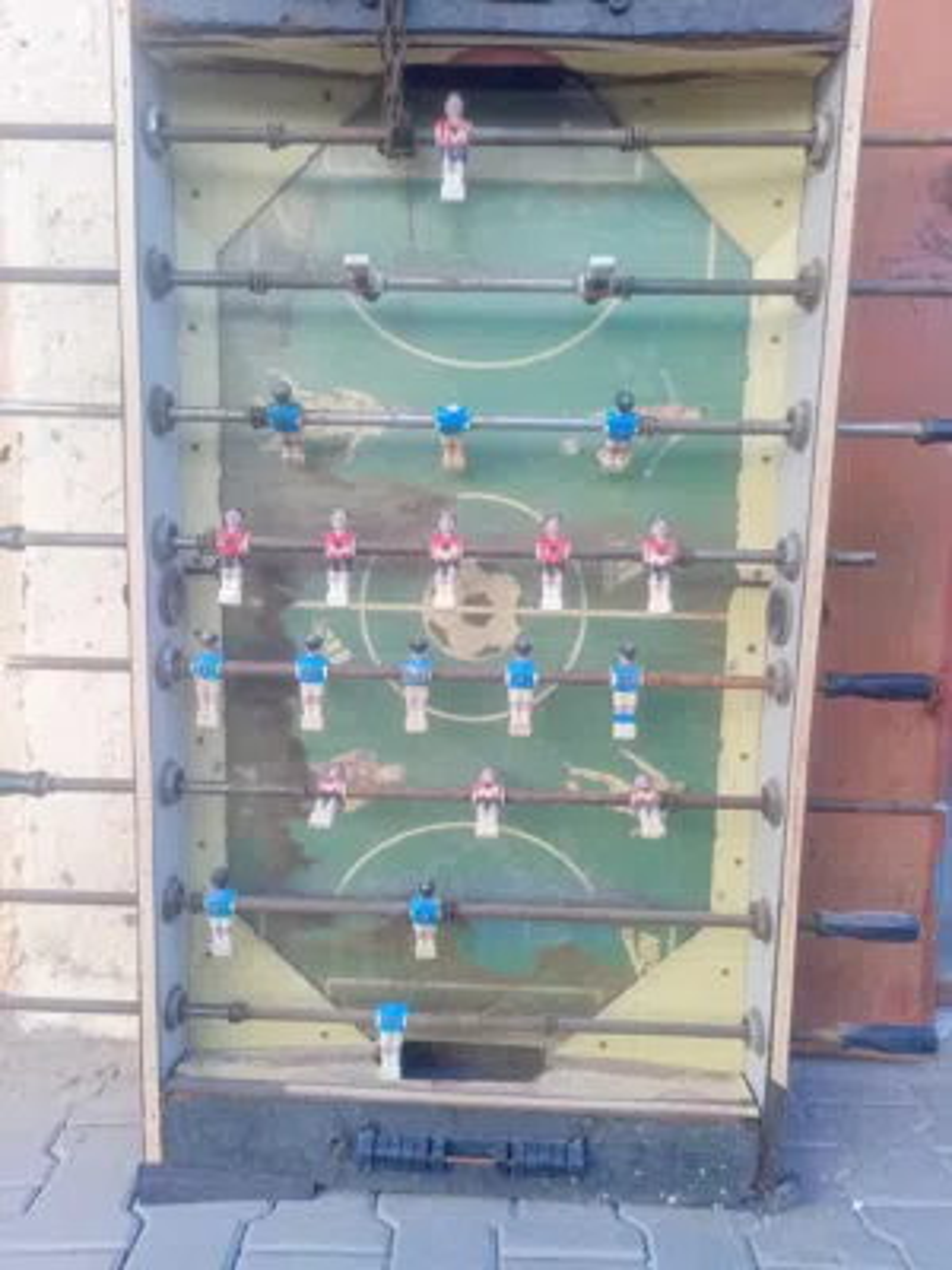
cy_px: 635
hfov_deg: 49.7
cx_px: 476
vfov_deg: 63.4
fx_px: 1027
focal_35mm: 28
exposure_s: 1/100
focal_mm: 4.69
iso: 281
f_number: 1.8
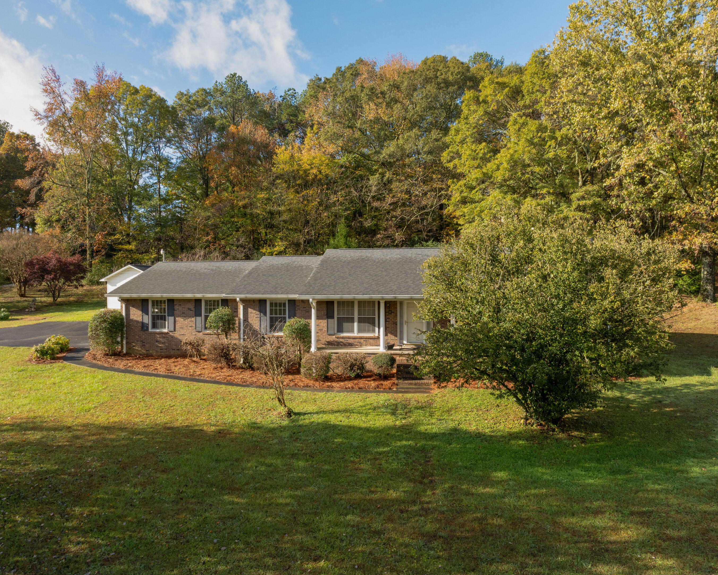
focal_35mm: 26
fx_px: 553
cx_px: 330
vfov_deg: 54.9
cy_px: 290
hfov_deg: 65.9
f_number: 7.1
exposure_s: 1/100
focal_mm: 12.29
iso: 100
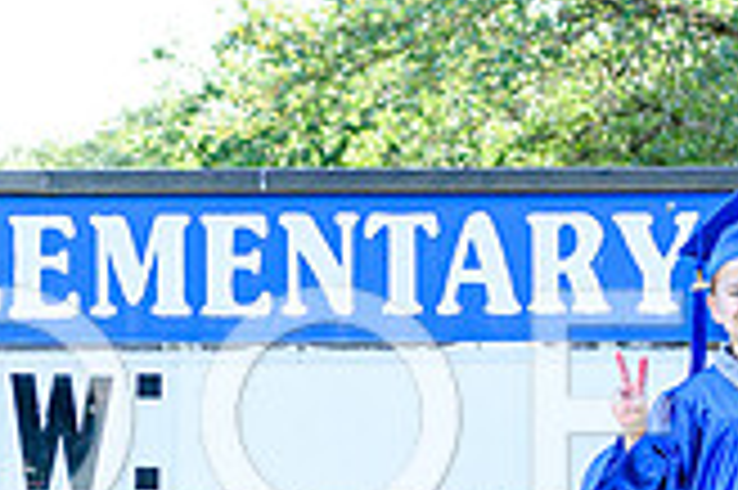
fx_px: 3543
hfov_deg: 11.8
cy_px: 335
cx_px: 104
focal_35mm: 173
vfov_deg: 7.9
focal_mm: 35
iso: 250
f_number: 2.8
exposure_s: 1/800
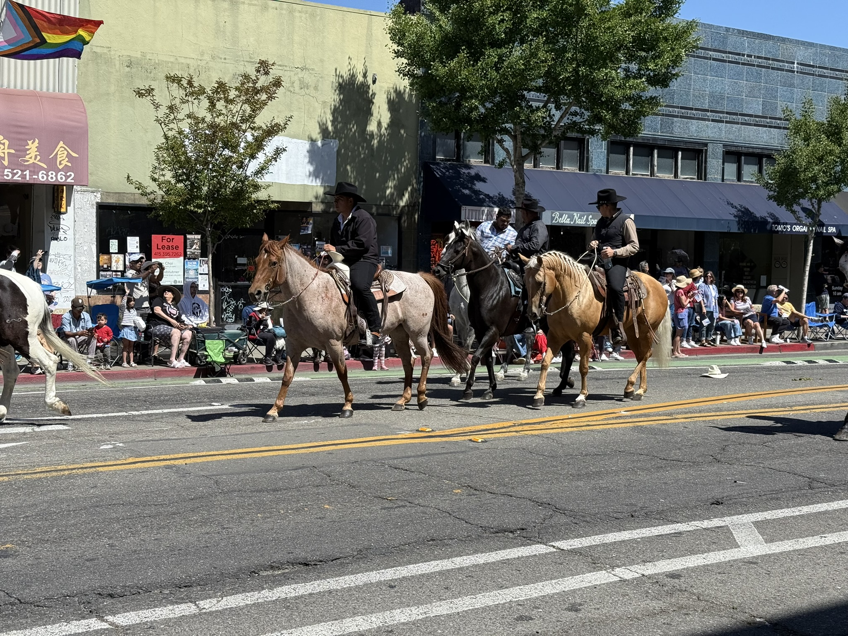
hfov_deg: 39.7
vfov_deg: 30.3
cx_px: 424
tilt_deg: -3.6
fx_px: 1176
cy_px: 318
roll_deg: -0.7
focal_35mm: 48
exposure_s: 1/4878
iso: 80
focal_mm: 6.76
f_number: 1.78
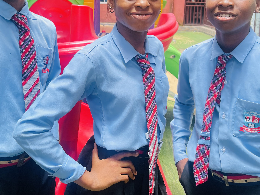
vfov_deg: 34.0
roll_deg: -1.9
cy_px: 61
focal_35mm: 42
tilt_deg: -8.0
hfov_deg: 44.8
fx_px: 315
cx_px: 119
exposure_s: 1/404
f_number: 1.6
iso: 32
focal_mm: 5.1
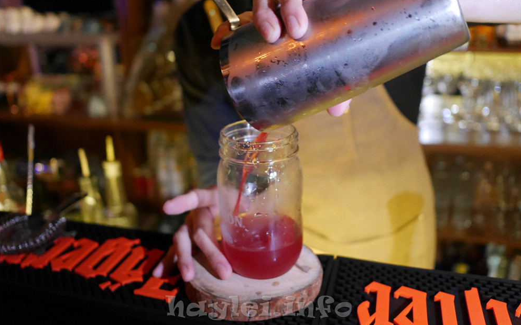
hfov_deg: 59.7
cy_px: 136
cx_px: 260
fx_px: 454
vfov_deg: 39.3
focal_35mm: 32
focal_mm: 15
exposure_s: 1/60
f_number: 1.7
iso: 3200
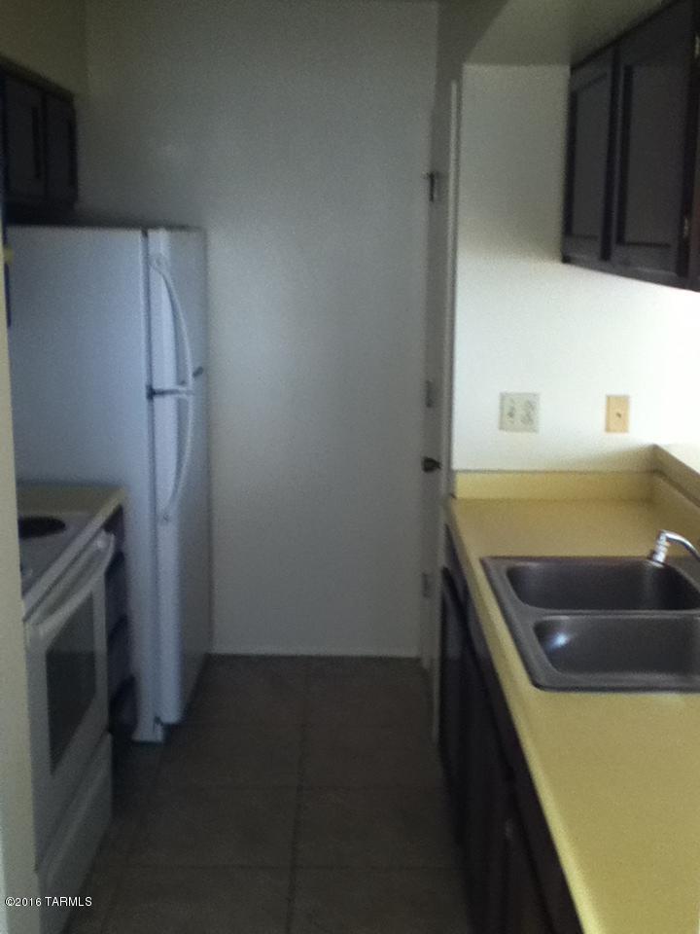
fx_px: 863
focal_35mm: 32
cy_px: 467
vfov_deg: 56.8
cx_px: 350
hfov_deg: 44.2
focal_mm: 3.85
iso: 100
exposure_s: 1/40
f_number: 2.4
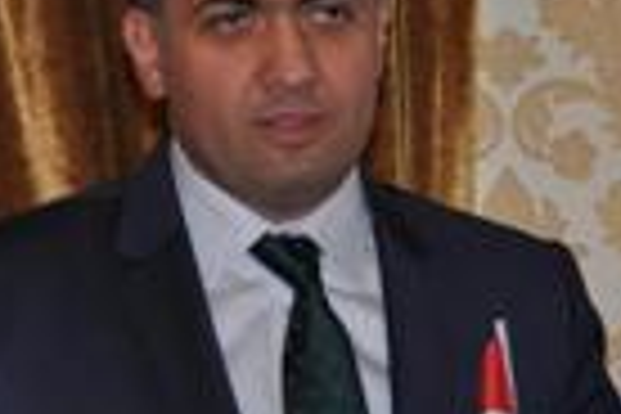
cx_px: 374
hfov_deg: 6.8
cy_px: 272
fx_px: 5192
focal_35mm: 301
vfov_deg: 4.6
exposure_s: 1/60
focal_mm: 62
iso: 200
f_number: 4.8
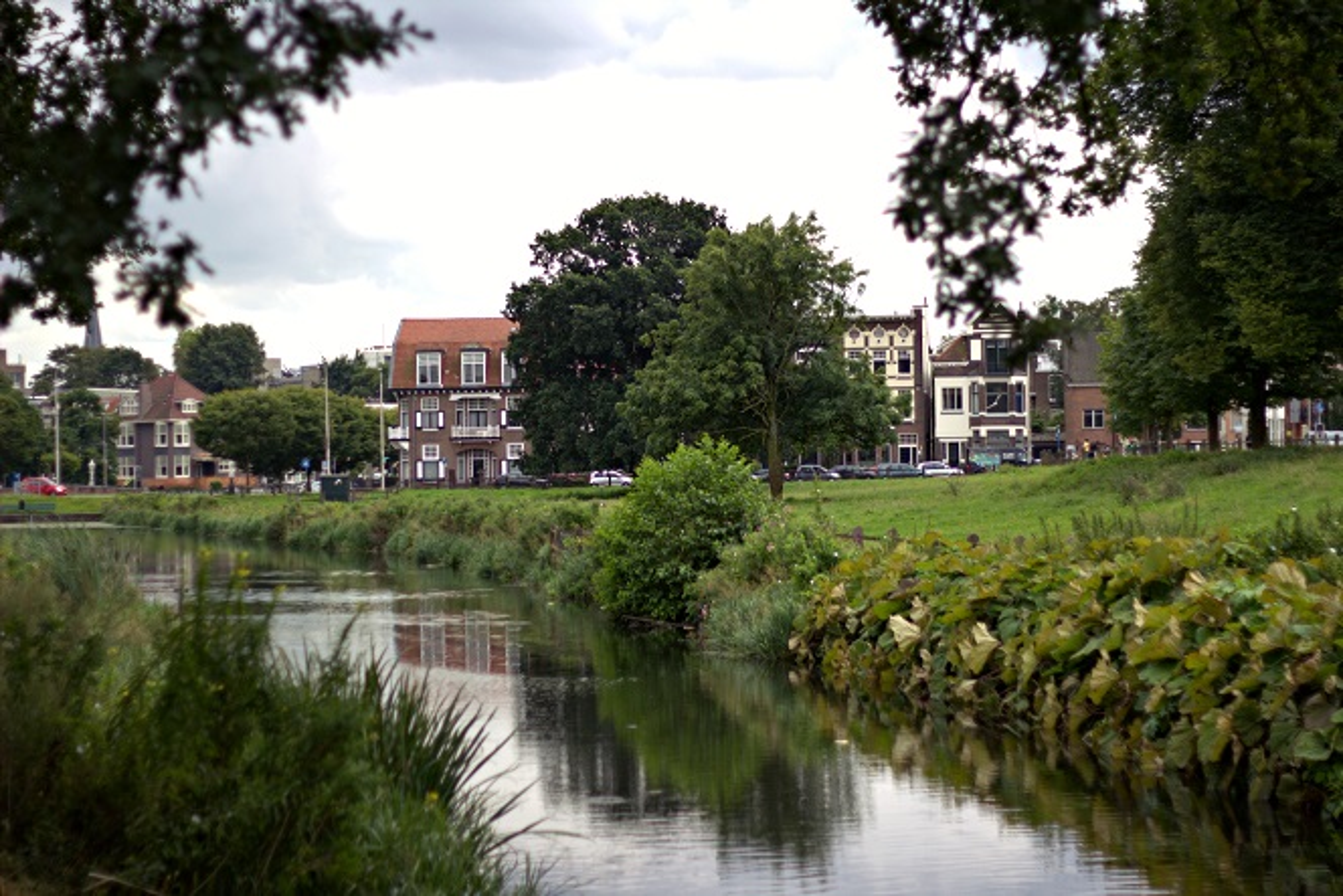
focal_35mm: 78
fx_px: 2910
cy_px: 448
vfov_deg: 17.5
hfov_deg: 26.0
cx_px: 672
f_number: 1.8
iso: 100
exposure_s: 1/2000
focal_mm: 50
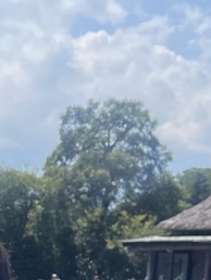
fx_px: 836
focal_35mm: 103
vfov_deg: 18.2
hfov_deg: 14.0
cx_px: -44
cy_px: 323
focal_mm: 5.1
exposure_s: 1/3215
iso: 50
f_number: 1.6
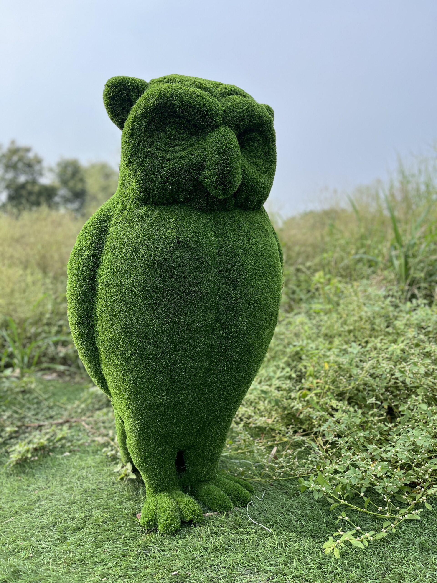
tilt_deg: -1.9
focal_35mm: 26
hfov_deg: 53.1
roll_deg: +3.3
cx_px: 218
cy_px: 292
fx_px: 438
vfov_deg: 67.3
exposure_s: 1/1309
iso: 50
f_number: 1.6
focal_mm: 5.1
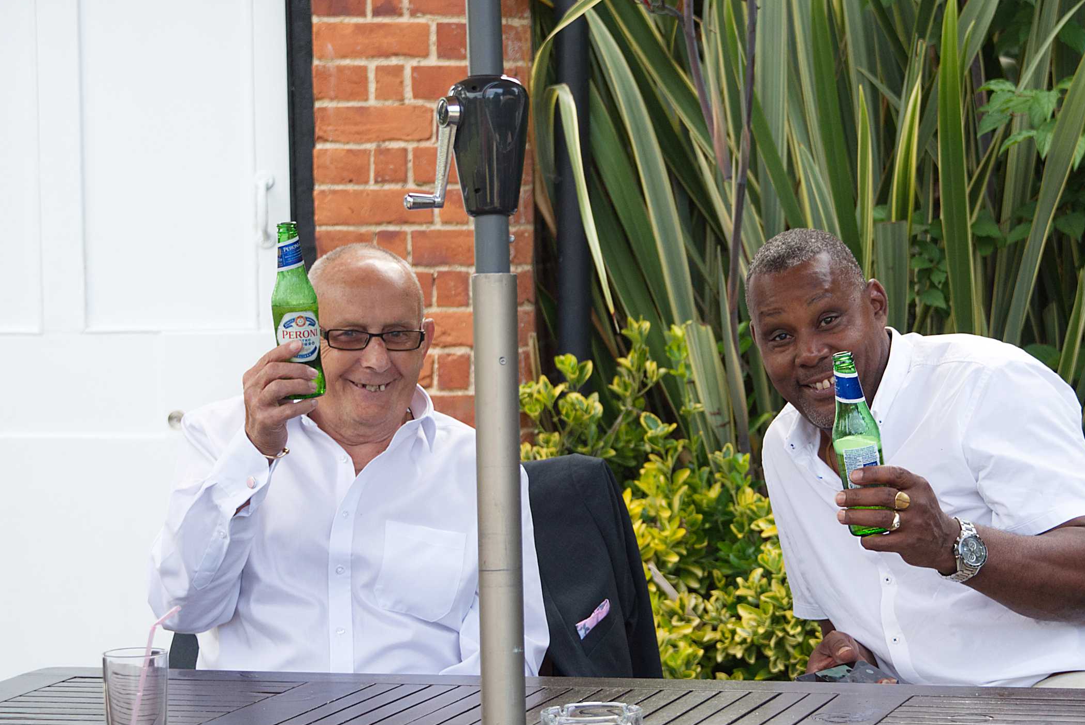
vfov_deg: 18.5
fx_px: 2232
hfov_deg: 27.3
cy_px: 342
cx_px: 610
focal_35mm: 74
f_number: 4.8
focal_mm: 62
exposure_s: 1/200
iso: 640
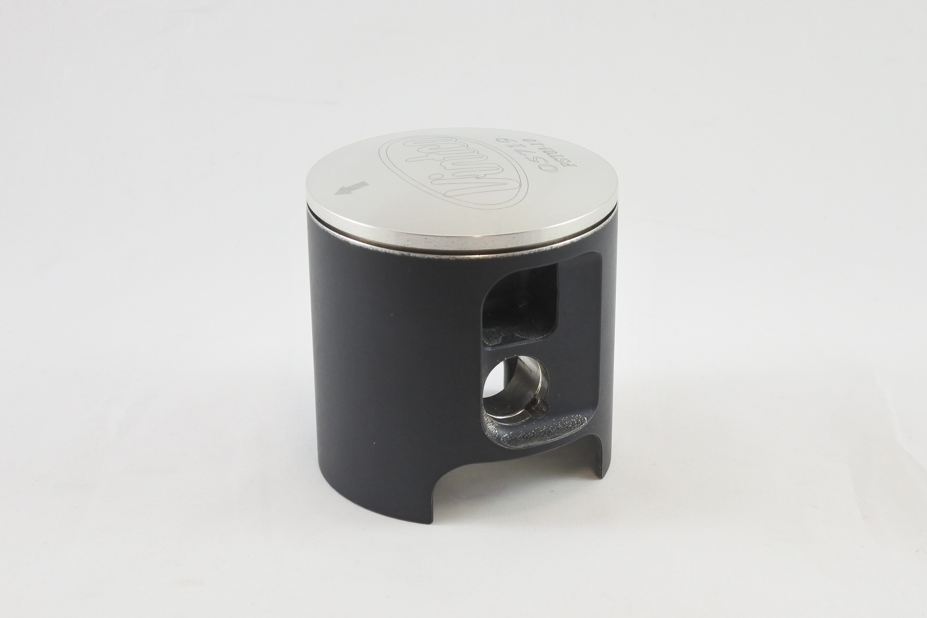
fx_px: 1390
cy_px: 309
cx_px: 464
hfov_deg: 36.9
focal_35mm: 54
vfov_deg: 25.1
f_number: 4.8
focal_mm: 20.1
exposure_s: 1/125
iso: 500
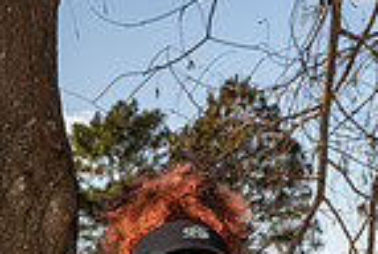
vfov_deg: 10.6
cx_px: 164
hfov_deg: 18.1
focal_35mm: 113
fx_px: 1189
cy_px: 587
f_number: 8
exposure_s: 1/250
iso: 125
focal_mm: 36
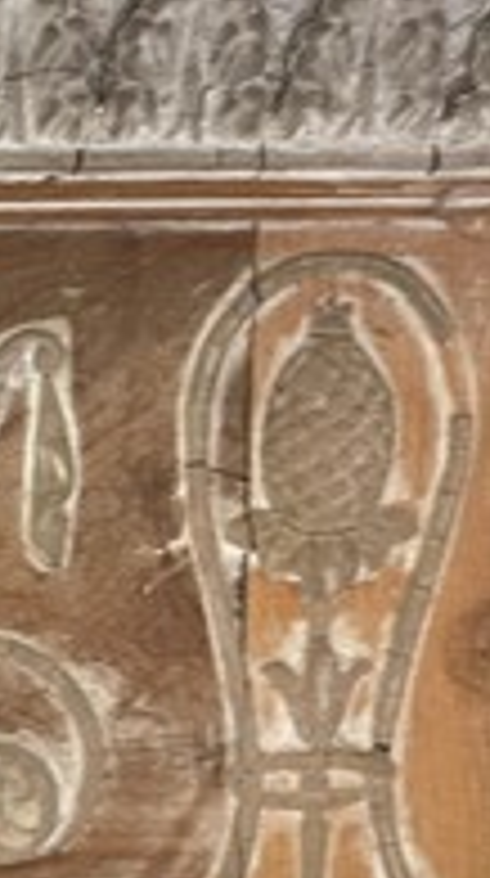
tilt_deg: -7.5
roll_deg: +0.1
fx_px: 1300
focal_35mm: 56
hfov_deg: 19.4
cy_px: 387
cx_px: -175
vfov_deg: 37.2
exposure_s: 1/50
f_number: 1.6
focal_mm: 5.1
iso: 320
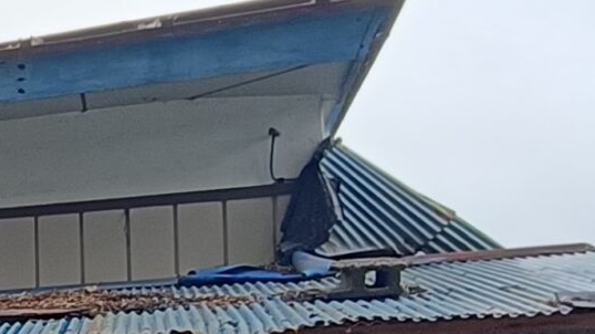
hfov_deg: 19.6
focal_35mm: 83
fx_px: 1309
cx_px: -456
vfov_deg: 14.0
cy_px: 422
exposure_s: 1/198
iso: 64
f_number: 2.2
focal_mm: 1.68
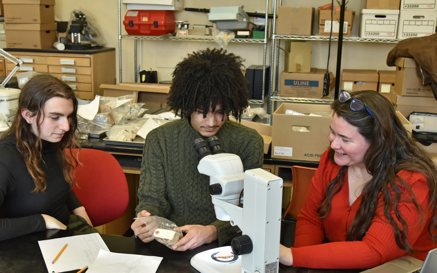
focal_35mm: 42
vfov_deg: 30.5
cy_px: 155
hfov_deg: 47.2
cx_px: 210
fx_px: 500
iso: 2500
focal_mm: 38
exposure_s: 1/180
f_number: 5.6
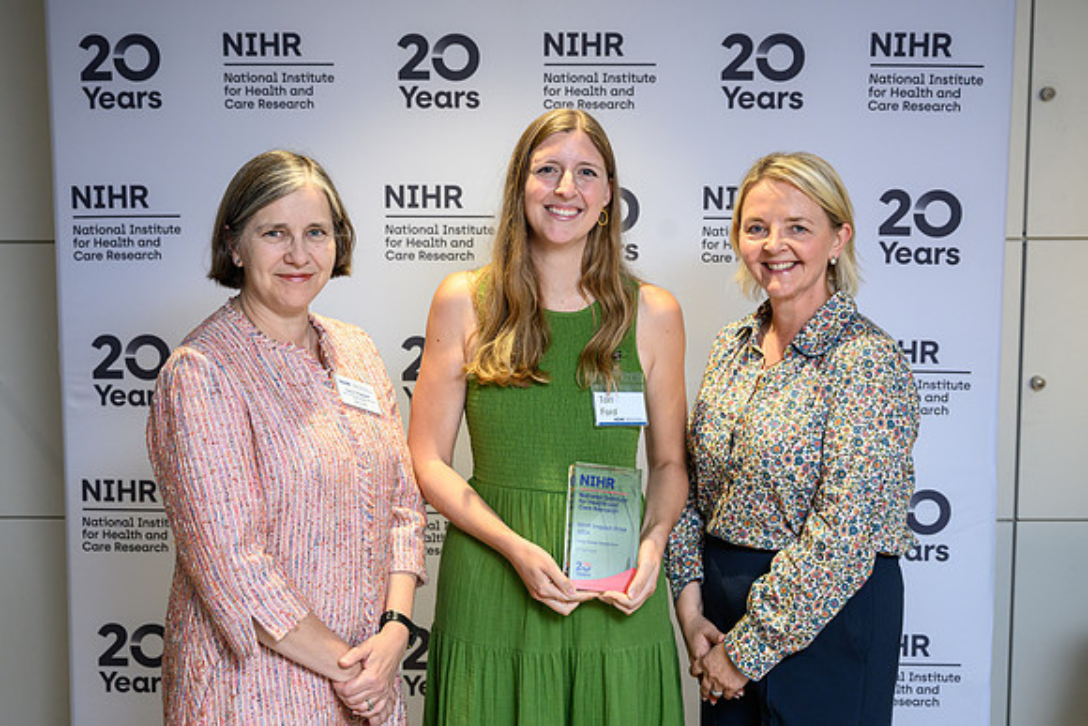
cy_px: 363
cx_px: 562
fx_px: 1481
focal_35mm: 49
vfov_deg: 27.5
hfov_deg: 40.3
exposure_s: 1/200
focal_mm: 47
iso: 3200
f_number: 4.5
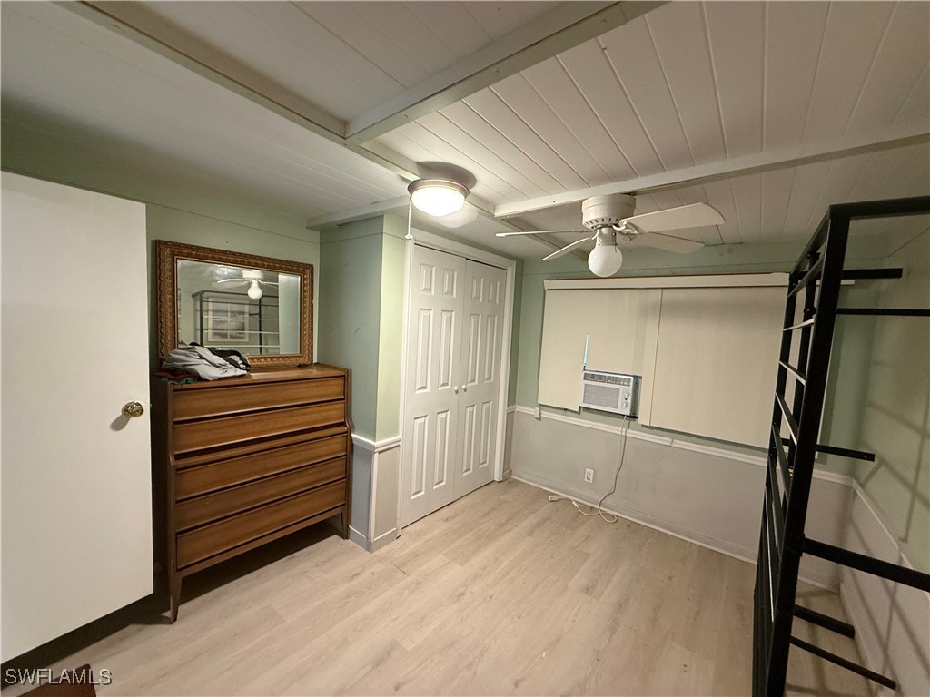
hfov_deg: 102.1
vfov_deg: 85.7
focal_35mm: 14
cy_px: 348
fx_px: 376
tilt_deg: -3.1
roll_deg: -3.0
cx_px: 465
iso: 400
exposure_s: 1/60
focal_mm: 2.22
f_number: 2.2
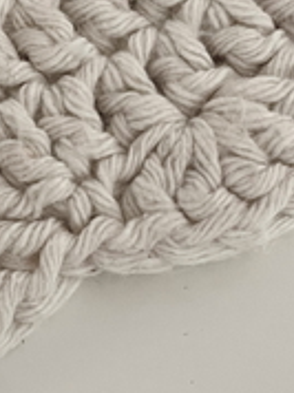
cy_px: 560
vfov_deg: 21.7
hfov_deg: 18.3
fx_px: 885
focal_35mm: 78
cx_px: -15
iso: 500
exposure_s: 1/60
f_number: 1.6
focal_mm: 4.2
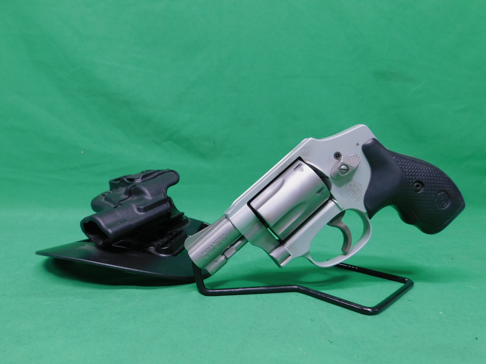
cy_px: 182
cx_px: 243
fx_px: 323
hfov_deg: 73.9
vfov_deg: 58.9
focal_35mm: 23
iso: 125
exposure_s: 1/40
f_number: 3
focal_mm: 4
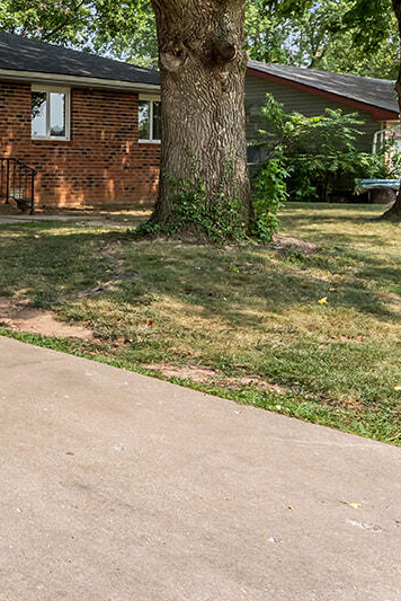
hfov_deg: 22.2
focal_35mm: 48
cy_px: 254
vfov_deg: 41.0
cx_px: -231
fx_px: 801
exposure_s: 1/200
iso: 640
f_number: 16
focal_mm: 16
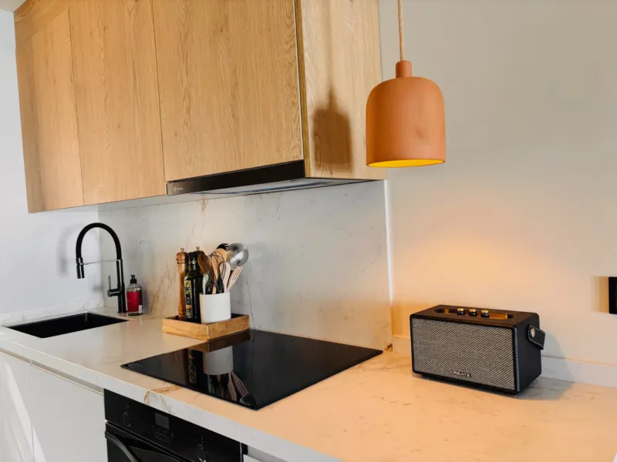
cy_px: 231
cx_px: 308
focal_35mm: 26
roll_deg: +3.2
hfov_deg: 67.3
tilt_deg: -1.9
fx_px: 463
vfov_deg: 53.1
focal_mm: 5.96
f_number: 1.6
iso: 125
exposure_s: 1/106
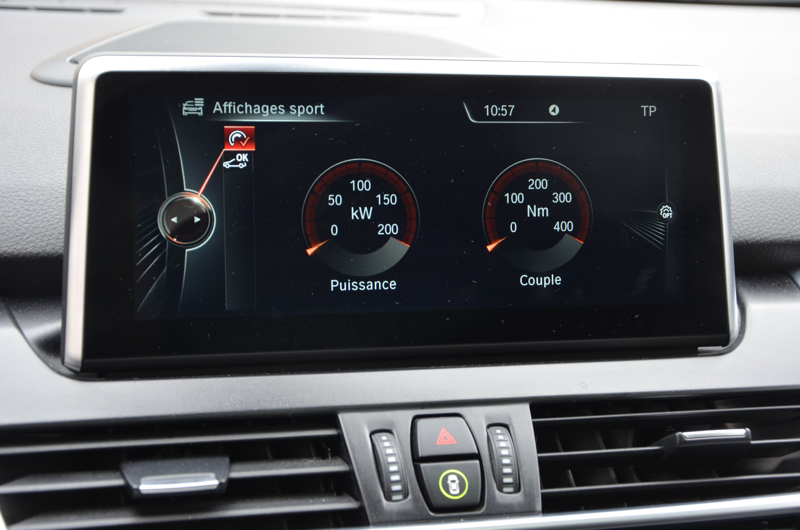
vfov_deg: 20.1
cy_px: 265
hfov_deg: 29.9
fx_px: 1497
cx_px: 400
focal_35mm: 68
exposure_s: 1/60
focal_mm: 45
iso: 500
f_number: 4.8
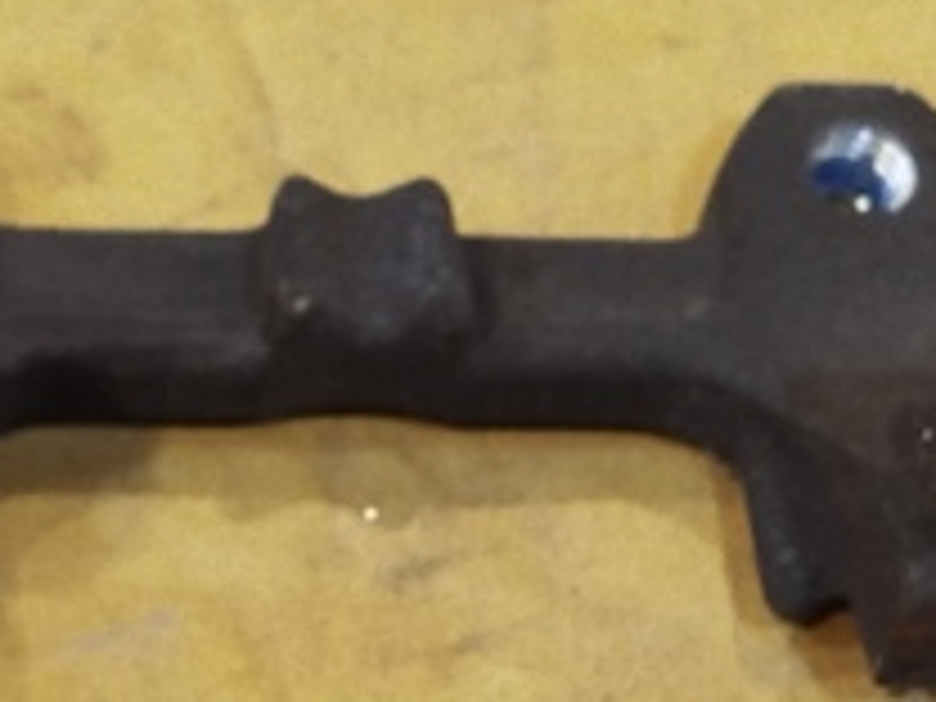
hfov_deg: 13.3
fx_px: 4002
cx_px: 414
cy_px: 526
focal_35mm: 148
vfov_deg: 10.0
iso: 800
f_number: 1.7
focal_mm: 5.31
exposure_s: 1/33
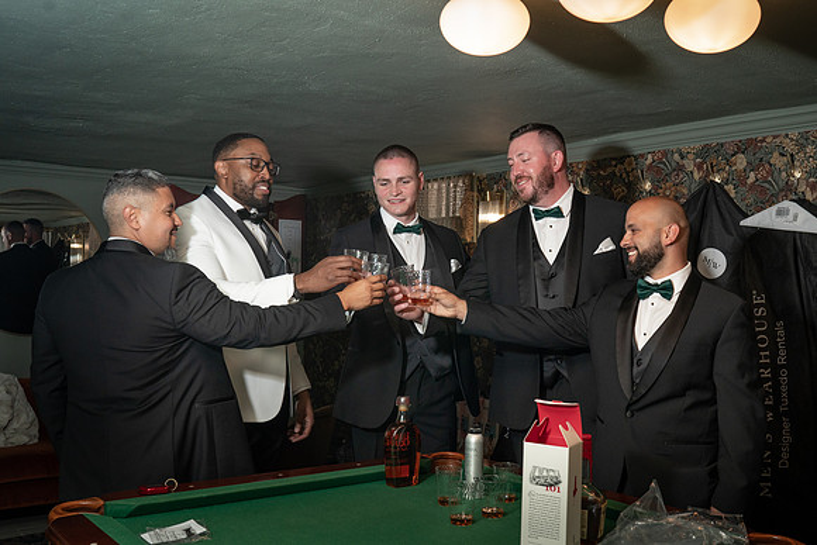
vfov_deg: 35.1
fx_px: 861
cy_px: 295
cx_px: 421
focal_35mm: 38
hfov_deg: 50.8
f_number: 5.6
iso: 1000
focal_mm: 35
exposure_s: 1/200
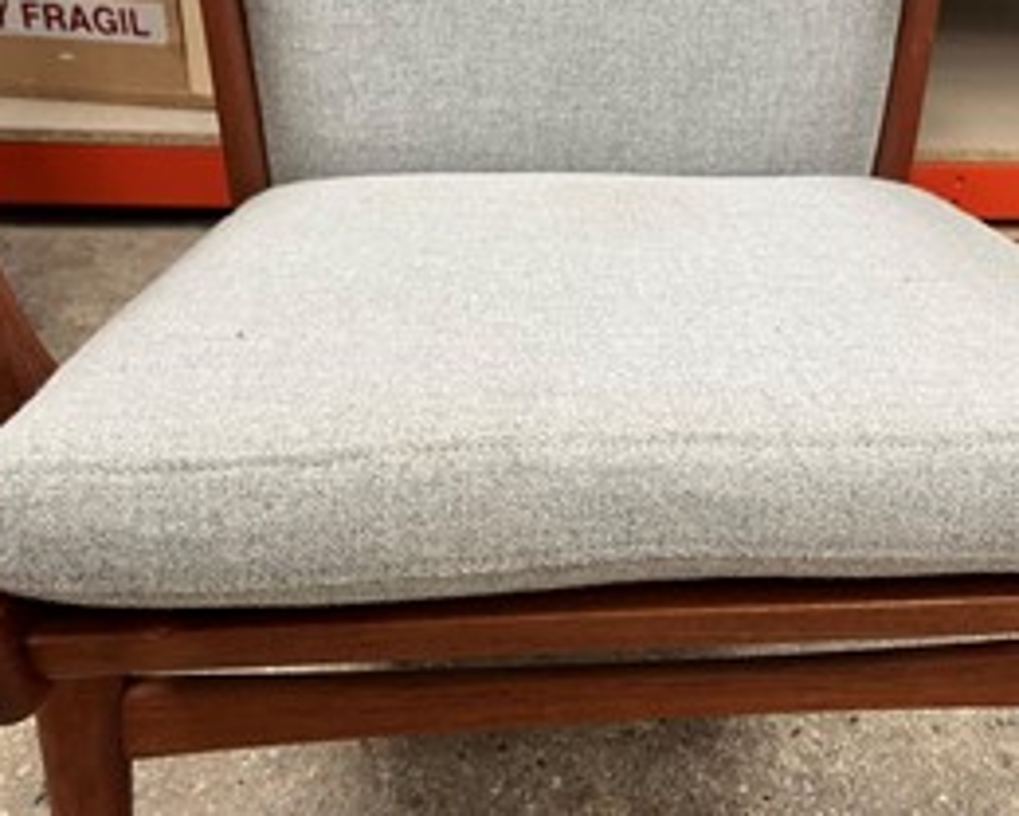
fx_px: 1176
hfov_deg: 46.6
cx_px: 611
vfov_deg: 38.2
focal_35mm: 39
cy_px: 381
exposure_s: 1/50
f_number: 1.6
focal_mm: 5.1
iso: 100
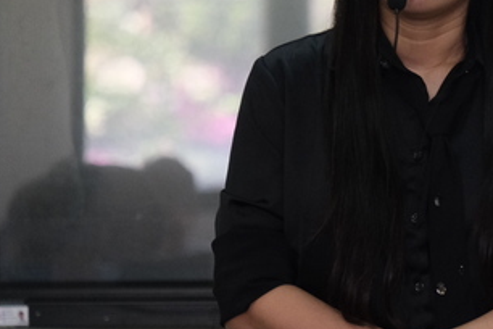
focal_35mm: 551
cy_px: 169
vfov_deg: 2.5
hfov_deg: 3.7
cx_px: 543
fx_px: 7545
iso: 2500
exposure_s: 1/125
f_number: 5
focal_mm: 156.1
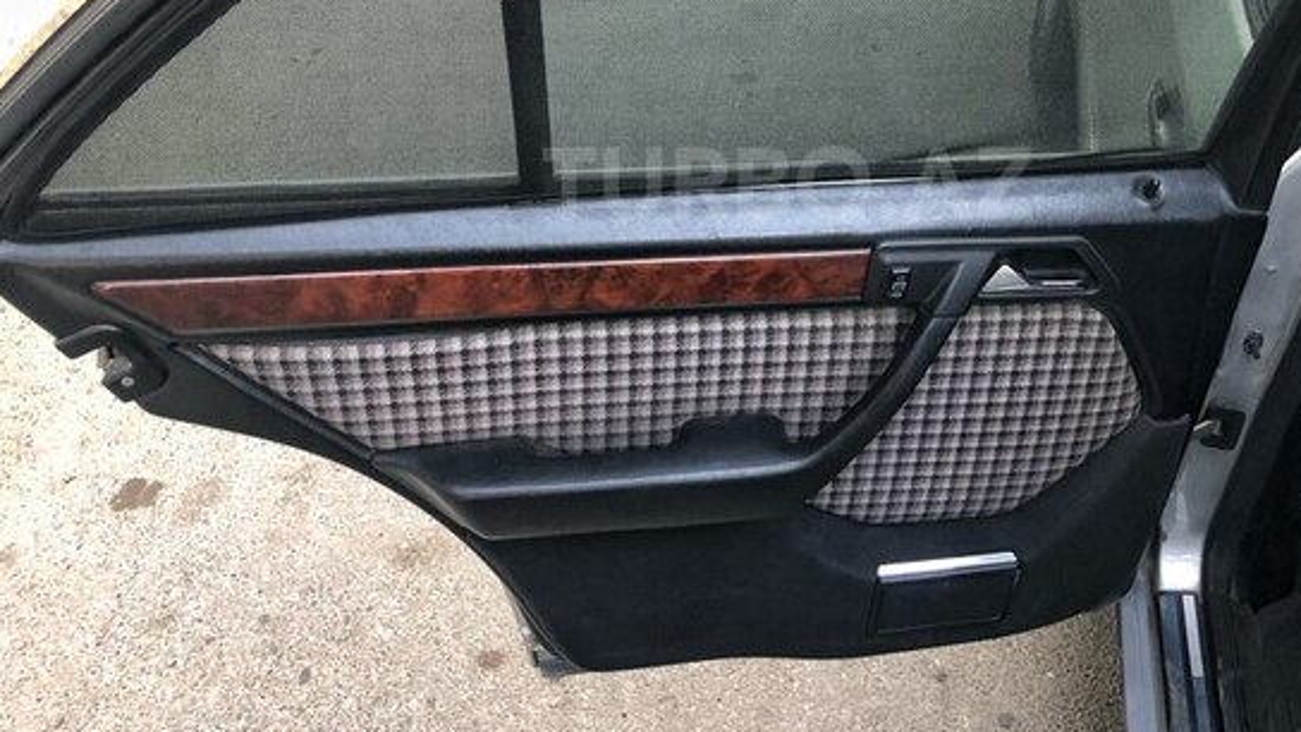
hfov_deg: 53.6
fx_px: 1276
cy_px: 183
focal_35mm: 37
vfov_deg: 31.4
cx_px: 787
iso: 40
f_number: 1.8
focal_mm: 4
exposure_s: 1/15
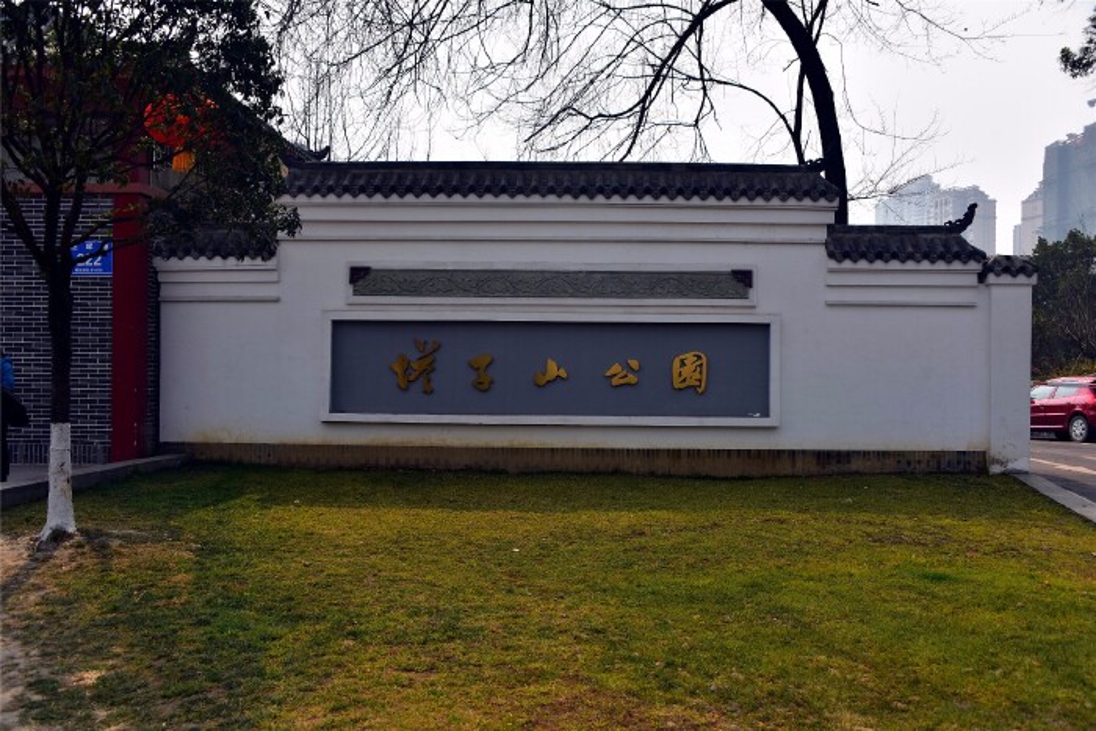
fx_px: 1066
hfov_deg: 54.4
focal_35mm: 35
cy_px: 366
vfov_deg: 37.9
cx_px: 548
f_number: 7.1
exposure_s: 1/200
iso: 100
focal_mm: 35
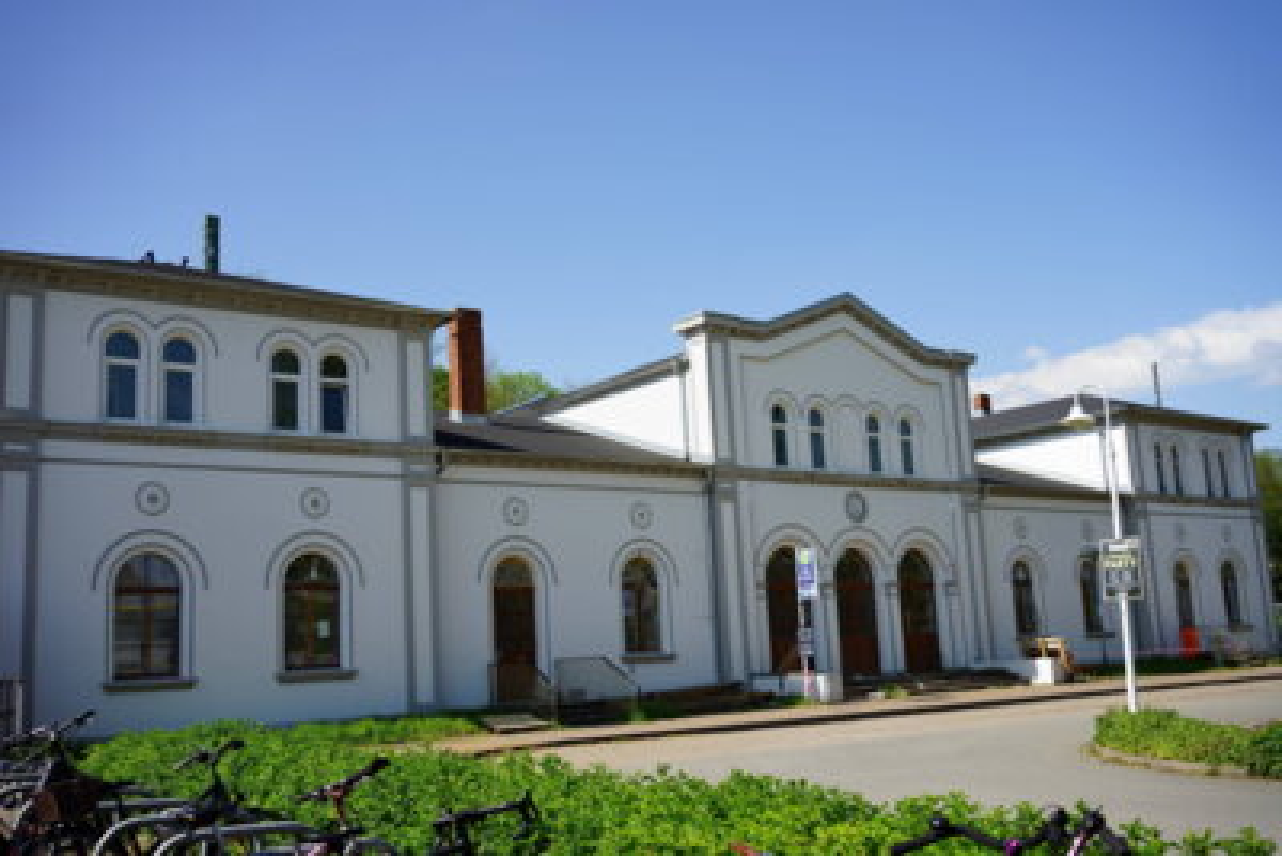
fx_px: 1247
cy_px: 428
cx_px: 641
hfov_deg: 54.4
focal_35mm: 35
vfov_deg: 37.9
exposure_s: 1/500
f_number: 4.5
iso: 100
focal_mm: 35
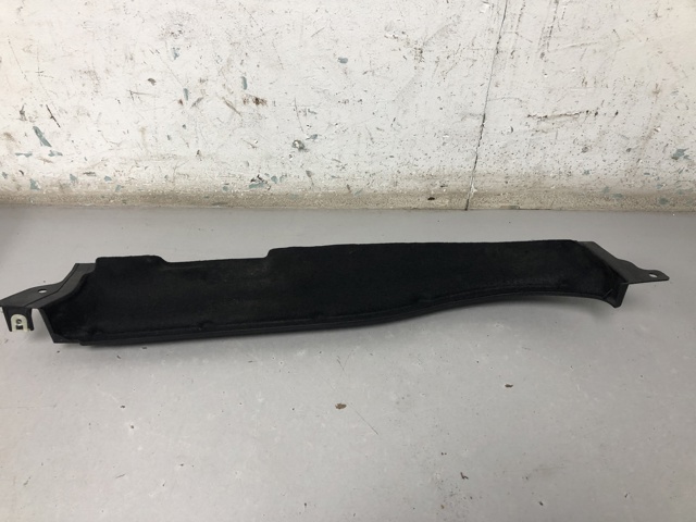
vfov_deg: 49.7
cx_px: 348
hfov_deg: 63.4
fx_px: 563
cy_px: 261
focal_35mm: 28
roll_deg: +2.5
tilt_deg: -44.1
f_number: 1.8
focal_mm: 4
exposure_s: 1/33
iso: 32
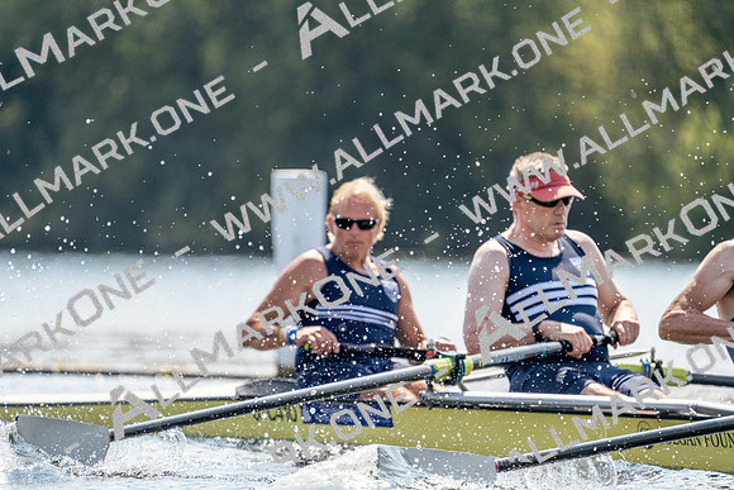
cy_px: 245
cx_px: 367
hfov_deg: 3.8
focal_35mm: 541
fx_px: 11032
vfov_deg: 2.5
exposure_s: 1/1600
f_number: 6.3
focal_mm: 541
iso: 400
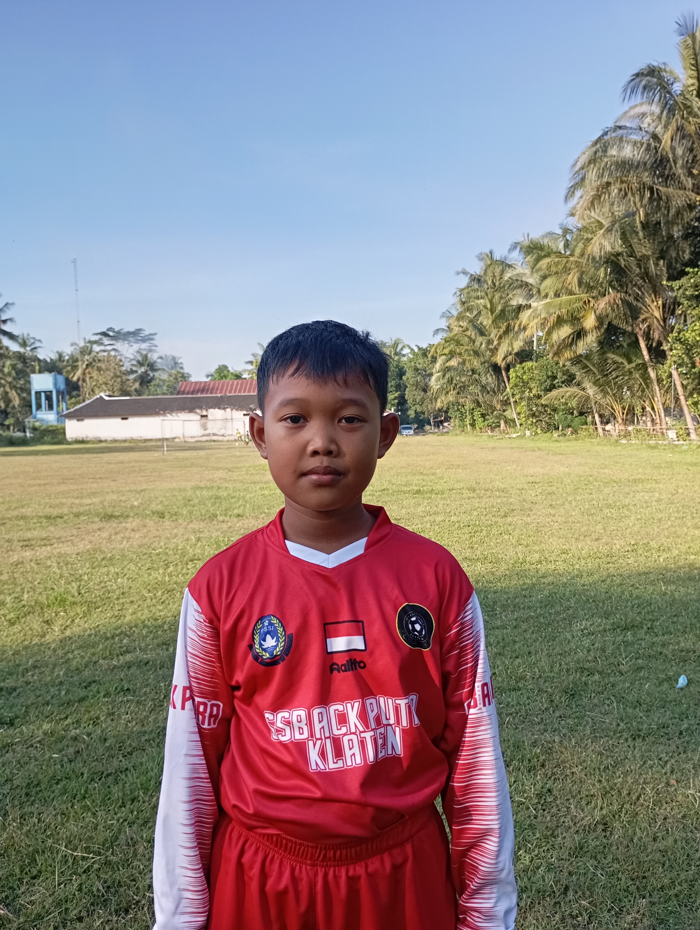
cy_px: 465
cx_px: 350
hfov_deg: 49.9
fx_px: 753
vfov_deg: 63.4
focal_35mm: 28
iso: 100
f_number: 1.8
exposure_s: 1/132
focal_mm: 4.27
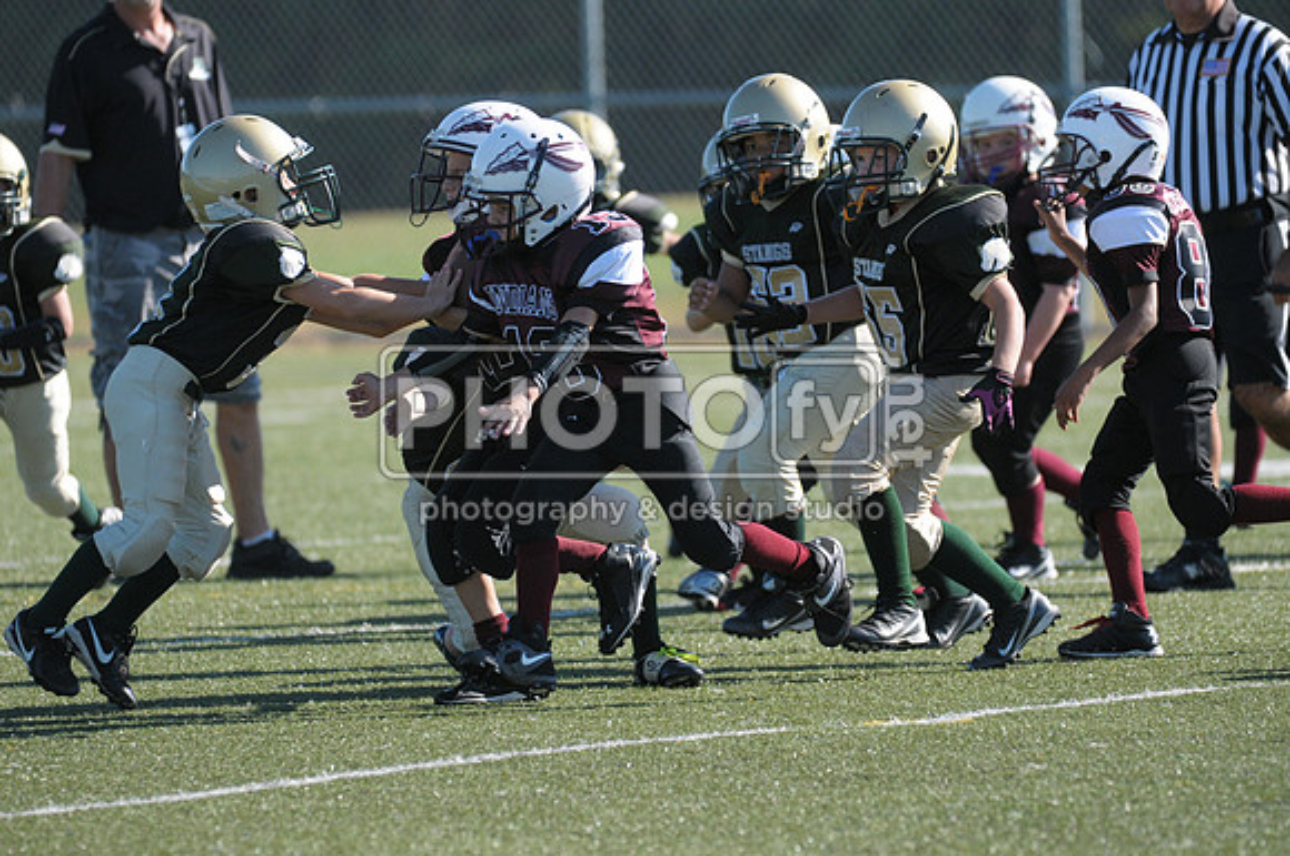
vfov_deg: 3.4
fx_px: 14492
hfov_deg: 5.1
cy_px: 428
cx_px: 645
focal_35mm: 405
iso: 640
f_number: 4
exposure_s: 1/2500
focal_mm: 270
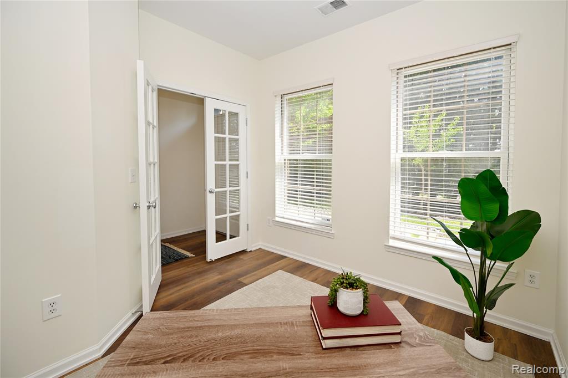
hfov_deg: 104.3
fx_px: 221
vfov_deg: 81.2
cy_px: 189
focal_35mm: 14
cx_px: 284
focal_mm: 14
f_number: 5.6
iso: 180
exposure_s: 1/125
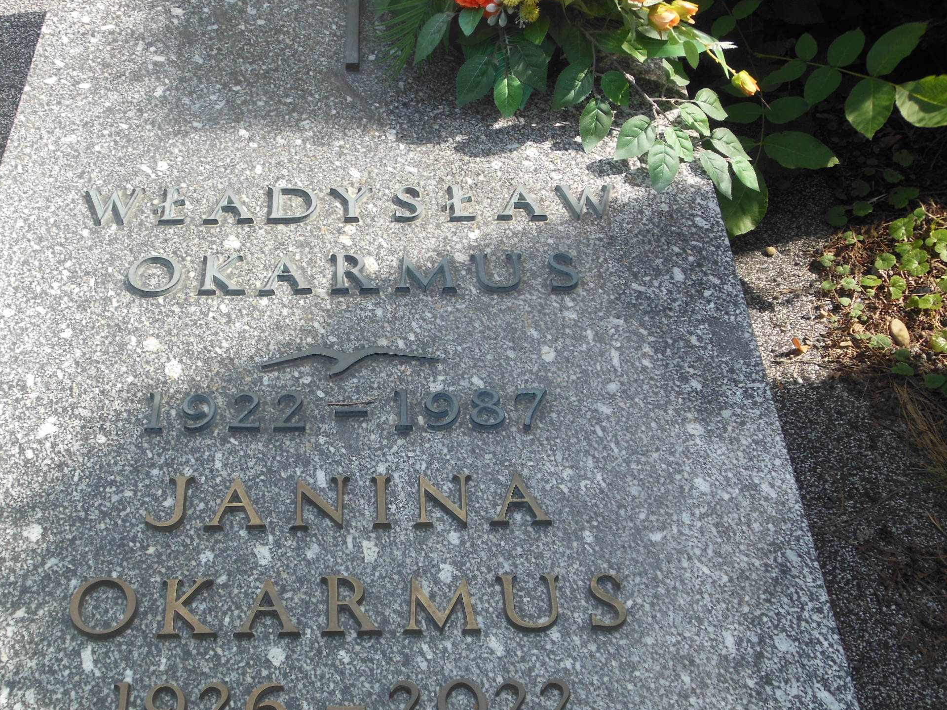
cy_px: 402
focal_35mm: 45
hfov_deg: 41.9
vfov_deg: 32.1
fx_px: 1231
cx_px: 391
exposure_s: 1/400
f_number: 3.6
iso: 125
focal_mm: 6.8
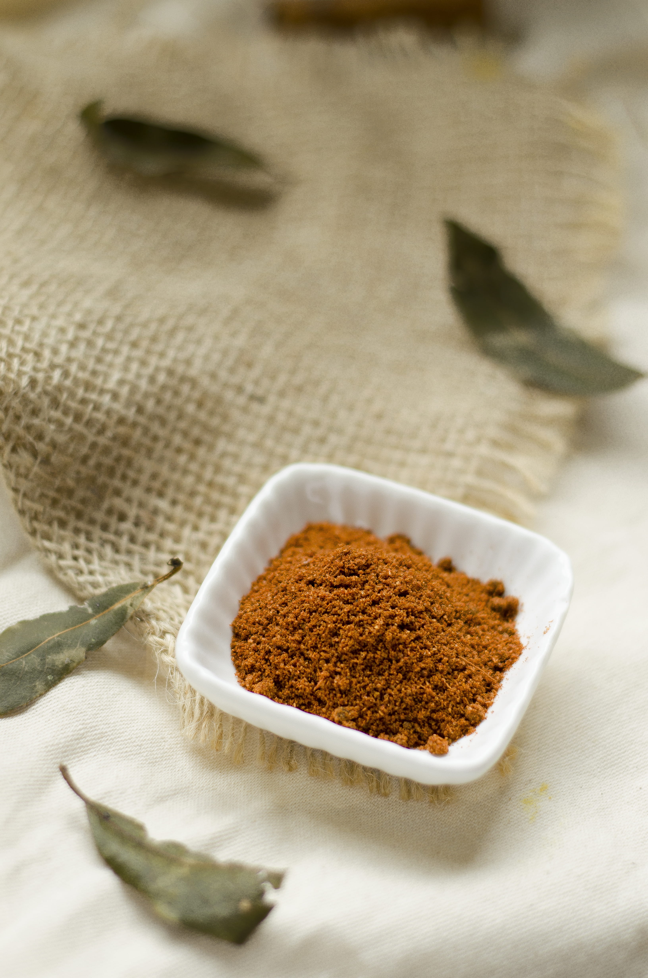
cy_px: 489
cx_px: 324
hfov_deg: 18.1
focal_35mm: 75
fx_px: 2034
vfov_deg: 27.0
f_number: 2.5
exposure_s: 1/20
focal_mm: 50
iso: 100
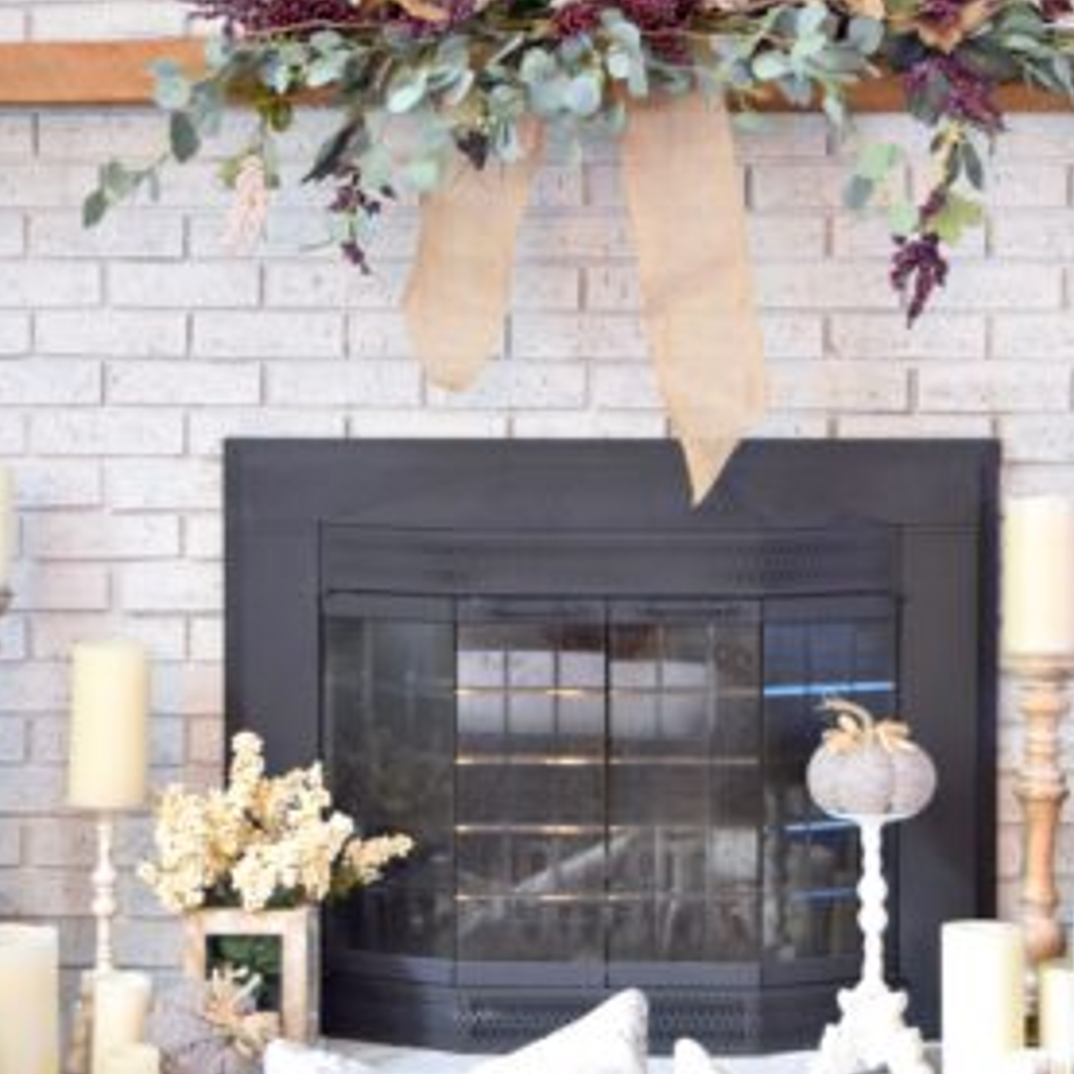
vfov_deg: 25.0
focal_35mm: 69
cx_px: 603
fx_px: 2422
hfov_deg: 25.0
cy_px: 430
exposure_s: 4
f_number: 4.5
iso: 100
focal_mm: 30
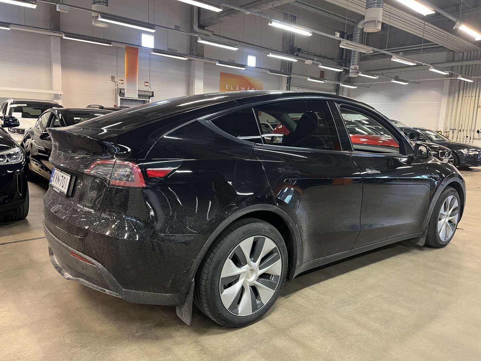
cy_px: 180
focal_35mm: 26
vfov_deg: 53.1
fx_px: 361
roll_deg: -2.9
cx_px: 240
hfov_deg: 67.3
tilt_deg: -8.2
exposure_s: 1/50
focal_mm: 5.1
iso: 320
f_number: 1.6
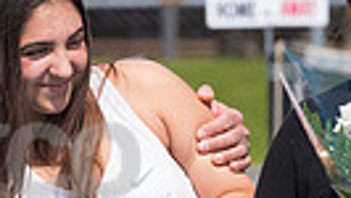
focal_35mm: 800
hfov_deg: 2.7
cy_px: 197
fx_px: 7450
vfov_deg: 1.5
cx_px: 61
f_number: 5.6
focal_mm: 175
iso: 250
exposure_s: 1/1250
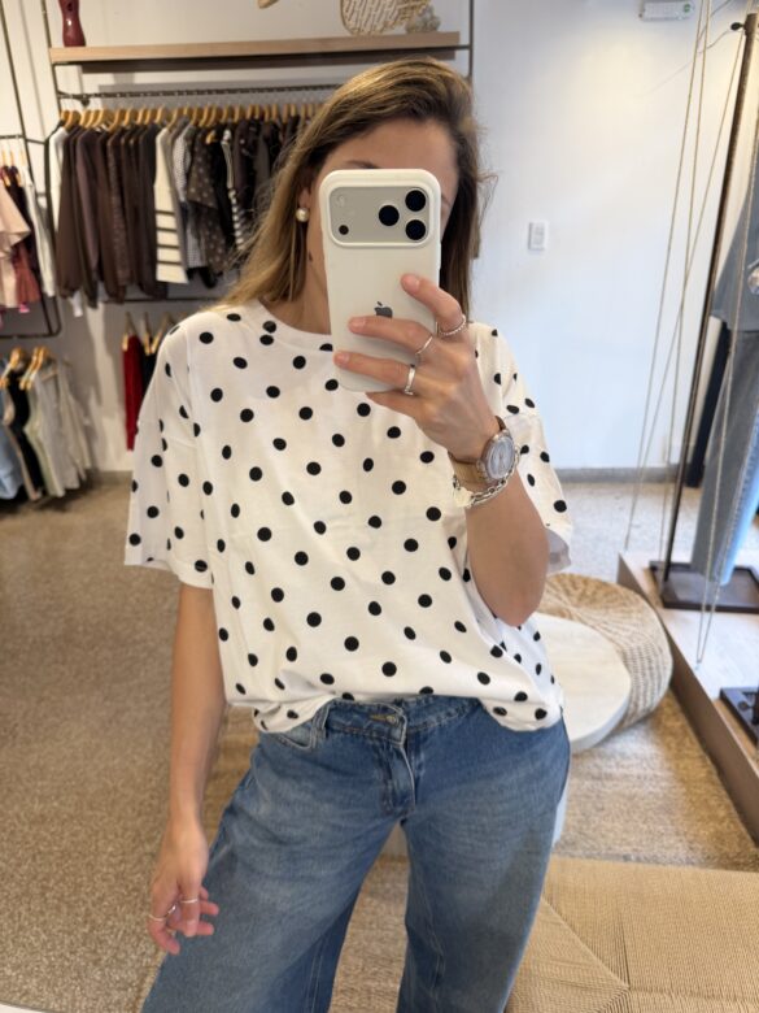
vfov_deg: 71.6
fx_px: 702
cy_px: 506
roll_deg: +0.7
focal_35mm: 24
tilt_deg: -18.7
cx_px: 380
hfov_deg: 56.8
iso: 100
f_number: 1.78
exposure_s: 1/100
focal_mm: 6.76
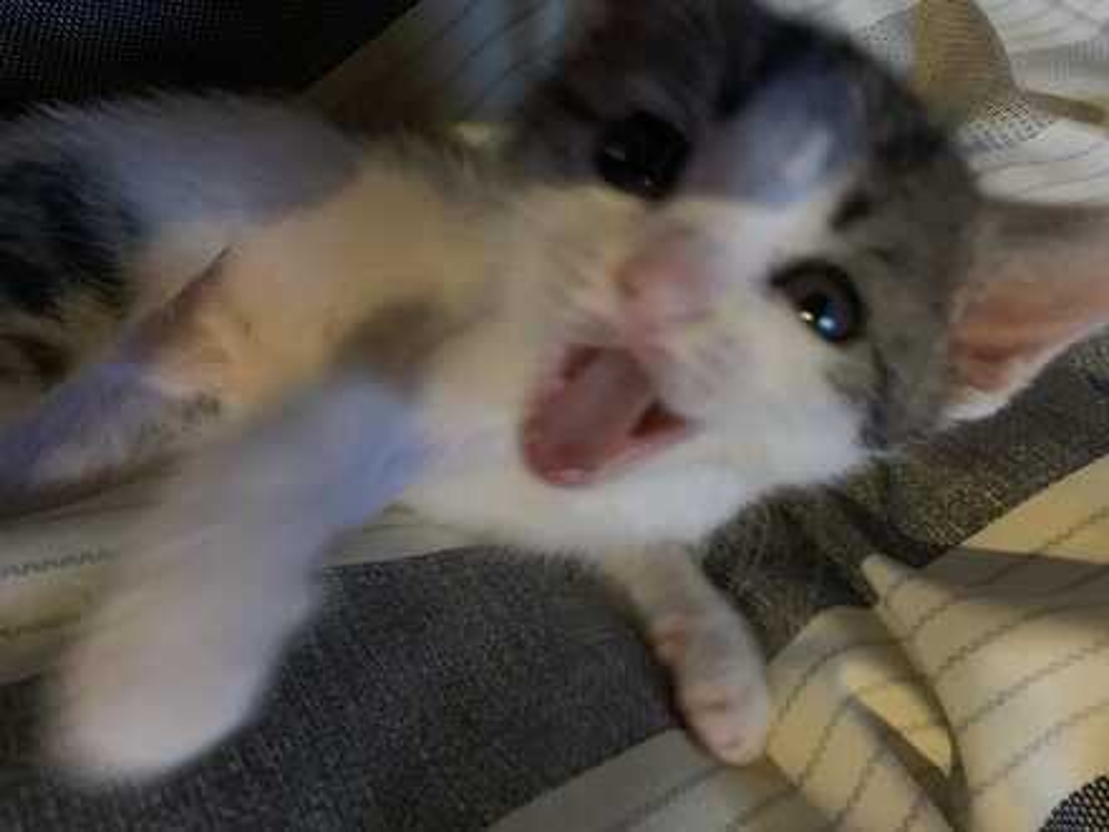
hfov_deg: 67.3
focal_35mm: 26
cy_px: 416
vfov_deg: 53.1
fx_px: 833
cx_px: 554
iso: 640
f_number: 1.8
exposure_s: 1/20
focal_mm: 4.25
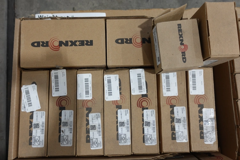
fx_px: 160
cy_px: 80
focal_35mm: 24
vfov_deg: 53.1
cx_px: 120
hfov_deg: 73.7
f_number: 1.8
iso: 125
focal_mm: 8.8
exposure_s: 1/30
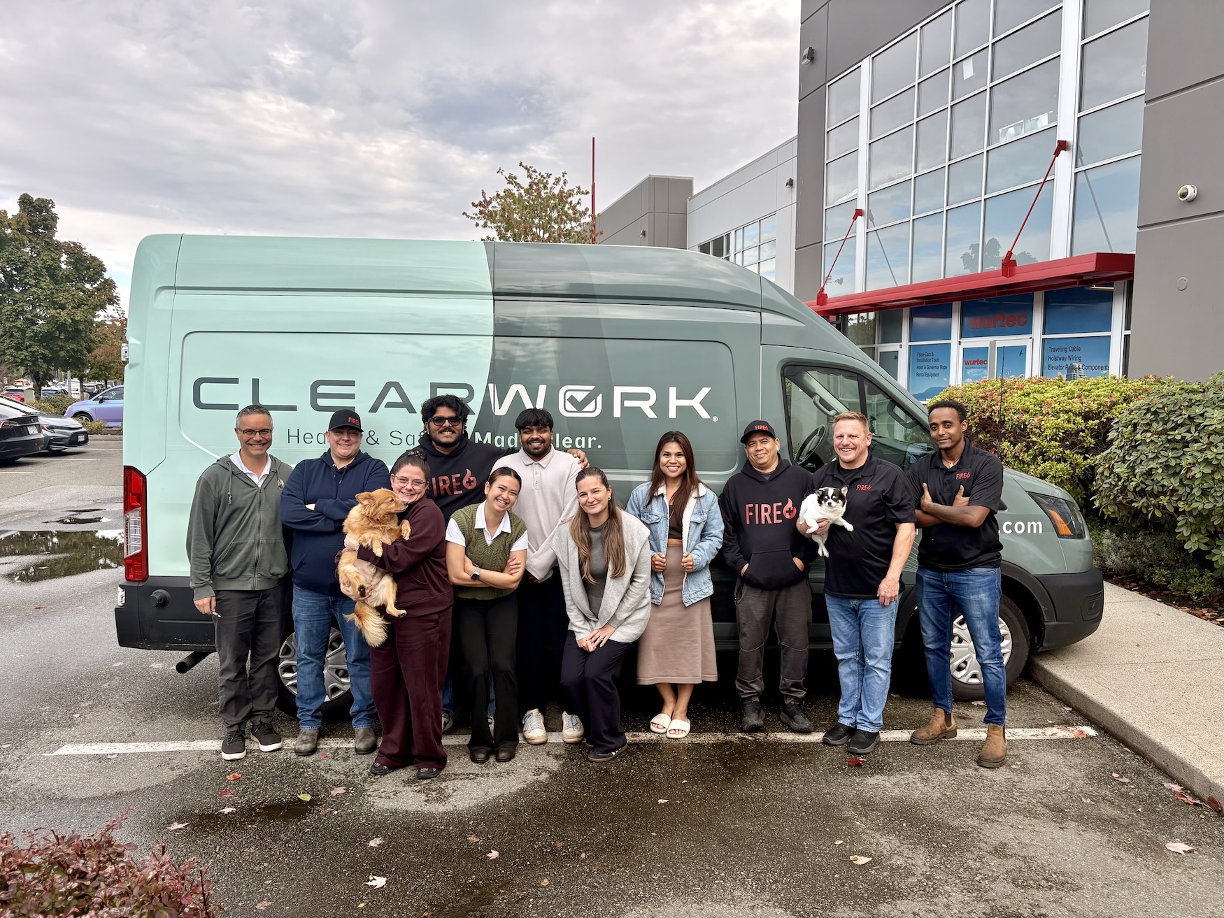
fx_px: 919
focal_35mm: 26
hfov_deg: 67.3
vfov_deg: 53.1
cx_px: 612
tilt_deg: -4.7
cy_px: 459
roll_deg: +0.2
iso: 50
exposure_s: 1/1099
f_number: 1.6
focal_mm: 5.96
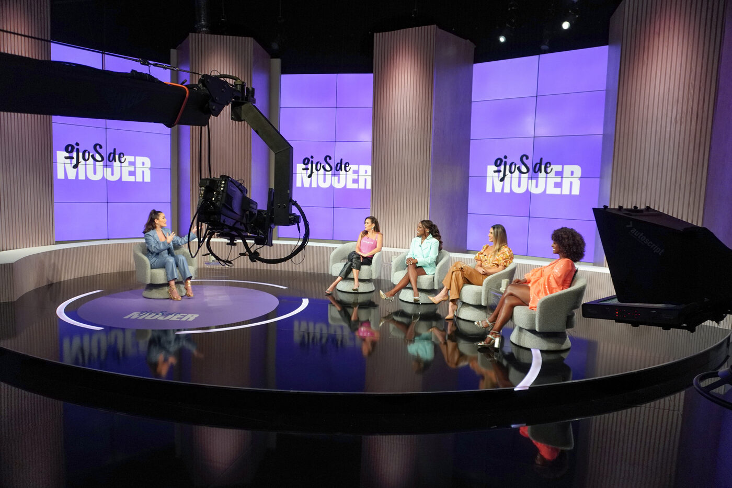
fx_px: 488
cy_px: 244
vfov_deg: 53.1
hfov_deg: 73.8
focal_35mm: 24
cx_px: 366
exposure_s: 1/160
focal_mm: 16
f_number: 4
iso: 1250
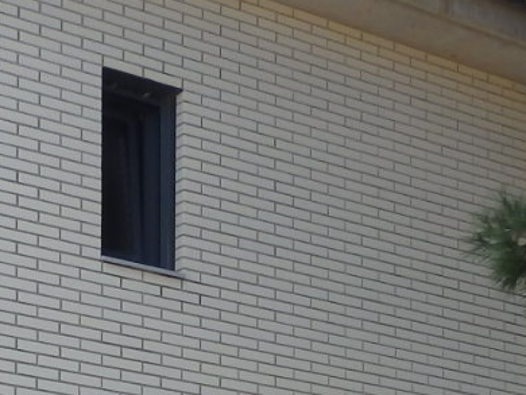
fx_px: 1870
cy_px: 740
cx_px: 201
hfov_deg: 16.0
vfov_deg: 11.1
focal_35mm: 123
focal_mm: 4.5
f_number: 3
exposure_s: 1/640
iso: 100
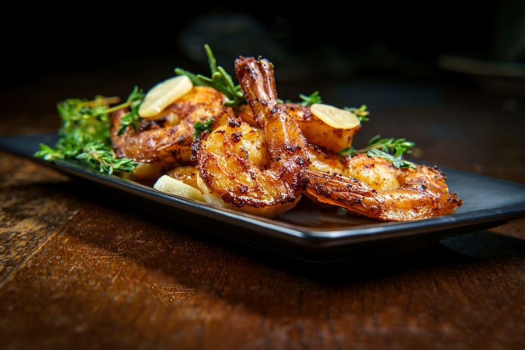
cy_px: 175
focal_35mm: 53
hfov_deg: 37.5
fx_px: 773
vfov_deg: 25.5
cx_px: 262
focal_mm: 35
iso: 320
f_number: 6.4
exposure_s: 1/125
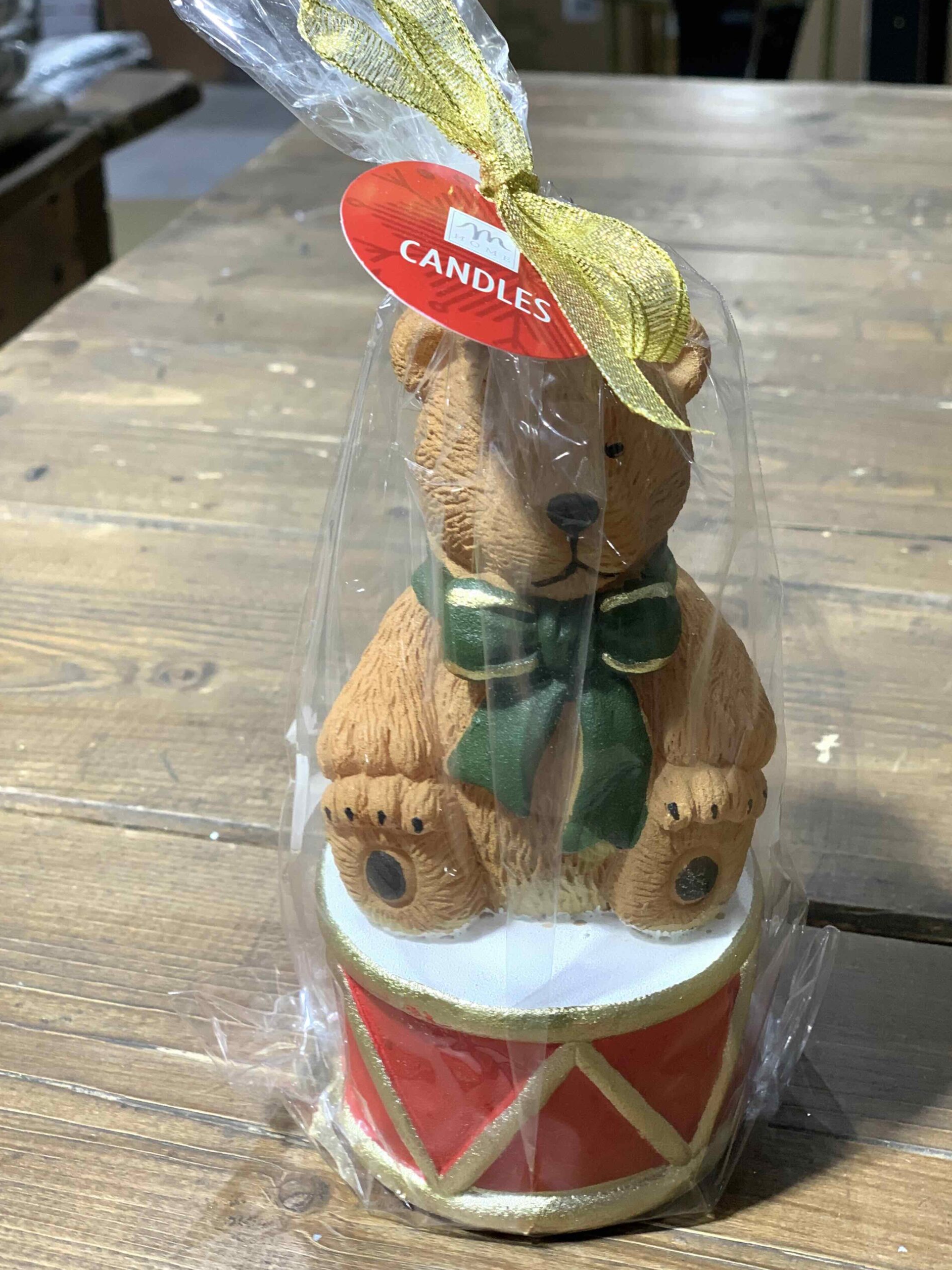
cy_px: 625
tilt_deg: -28.5
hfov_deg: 27.5
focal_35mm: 53
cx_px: 484
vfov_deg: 36.2
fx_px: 1943
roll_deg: +2.0
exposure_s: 1/50
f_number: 2.4
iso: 100
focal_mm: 6
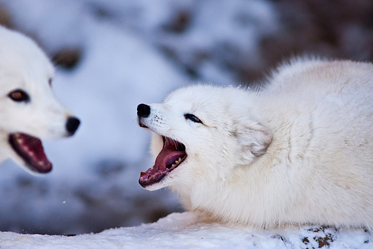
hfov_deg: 4.6
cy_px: 124
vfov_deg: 3.1
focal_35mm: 450
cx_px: 186
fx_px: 4663
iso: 400
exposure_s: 1/2000
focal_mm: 300
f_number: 3.2
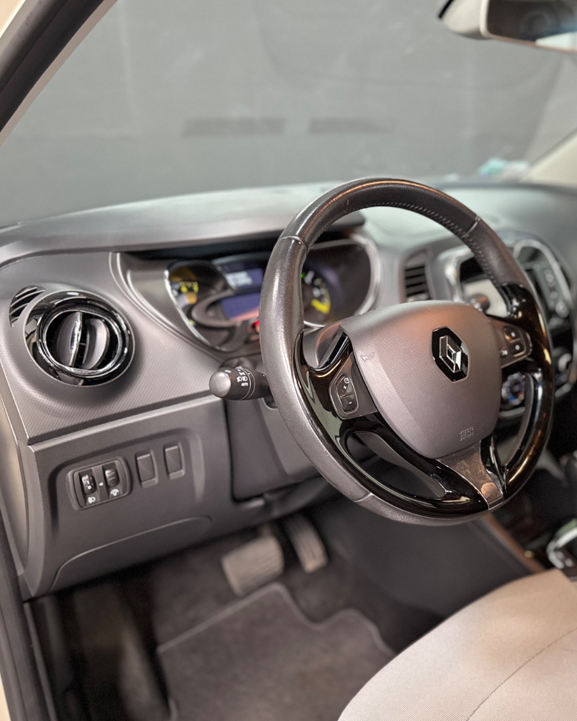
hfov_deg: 44.2
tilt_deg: -19.1
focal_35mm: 32
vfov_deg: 55.7
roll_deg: -0.2
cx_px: 435
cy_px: 358
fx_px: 683
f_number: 1.78
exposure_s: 1/33
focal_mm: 6.76
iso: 640
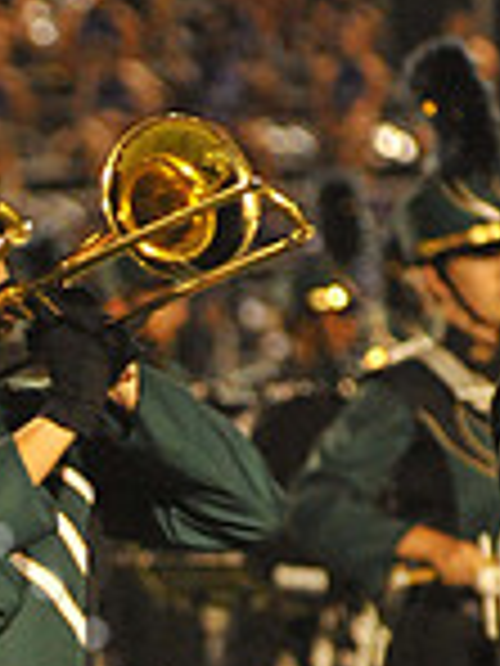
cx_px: -324
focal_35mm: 753
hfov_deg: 2.0
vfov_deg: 2.6
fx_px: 14502
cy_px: 954
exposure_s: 1/200
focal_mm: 200
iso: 6400
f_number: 5
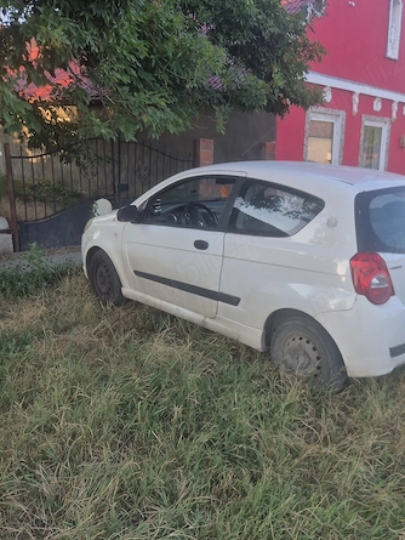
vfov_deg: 58.3
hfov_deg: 44.1
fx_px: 483
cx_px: 301
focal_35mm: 31
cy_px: 269
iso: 25
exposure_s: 1/304
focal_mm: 5.4
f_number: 1.8
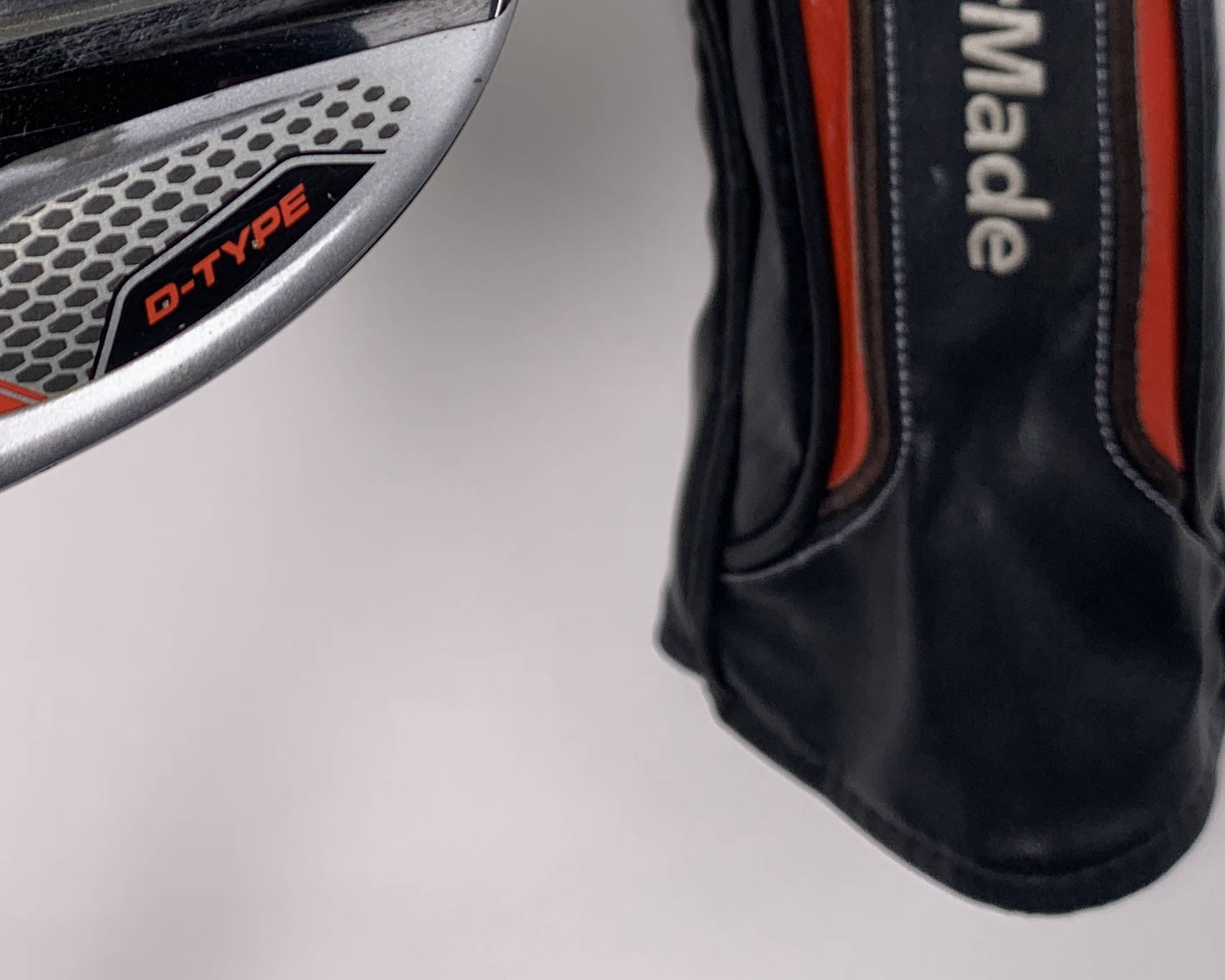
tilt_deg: -82.0
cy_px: 78
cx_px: 351
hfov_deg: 31.1
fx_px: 2175
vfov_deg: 24.6
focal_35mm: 60
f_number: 1.8
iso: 25
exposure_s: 1/206
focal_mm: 4.25
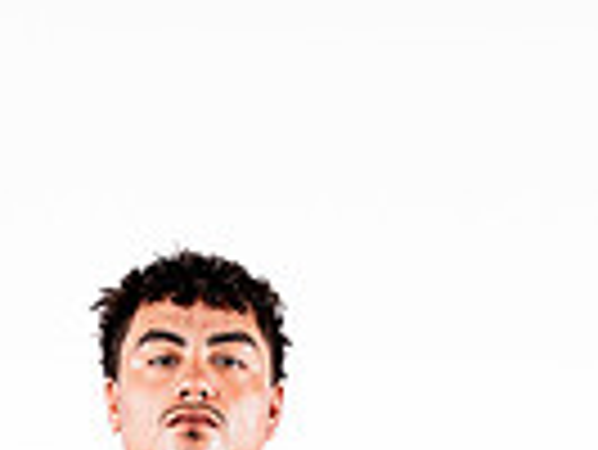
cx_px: 189
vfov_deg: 9.1
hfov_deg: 13.1
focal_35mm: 150
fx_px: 2594
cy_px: 986
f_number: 4
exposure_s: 1/250
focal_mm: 46.1
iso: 250
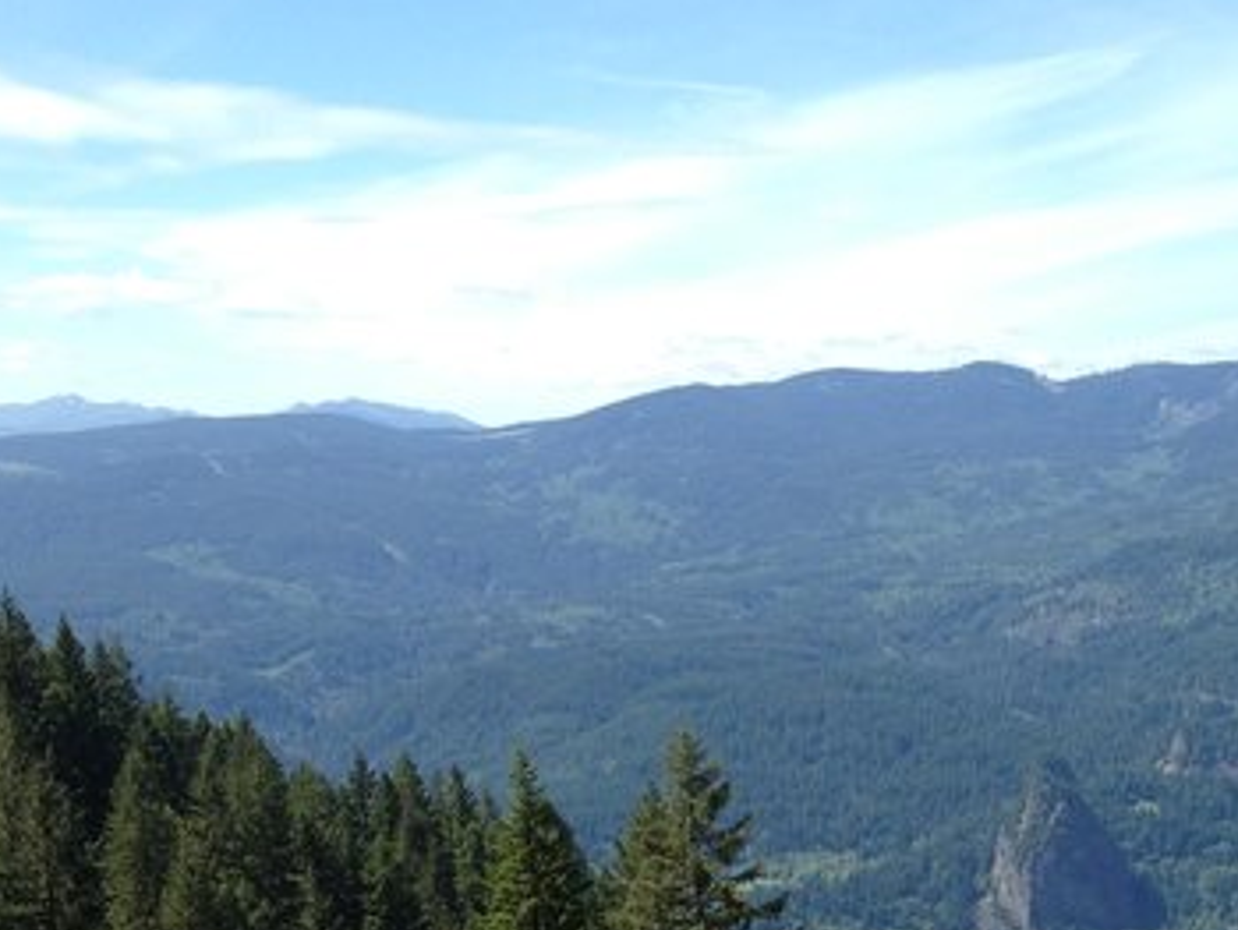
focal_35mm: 80
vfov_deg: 18.0
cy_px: 916
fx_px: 2863
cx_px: 1160
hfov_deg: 23.6
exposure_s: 1/920
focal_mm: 4.28
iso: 64
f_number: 2.4
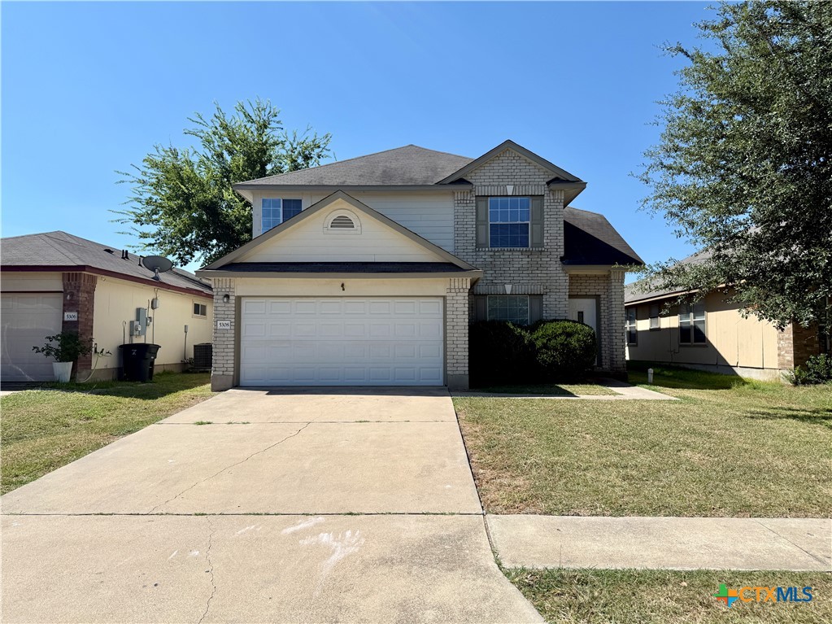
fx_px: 577
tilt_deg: +3.1
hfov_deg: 71.6
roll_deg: -0.6
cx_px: 416
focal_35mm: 24
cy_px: 312
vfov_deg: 56.8
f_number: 1.78
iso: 80
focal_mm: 6.76
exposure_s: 1/5714
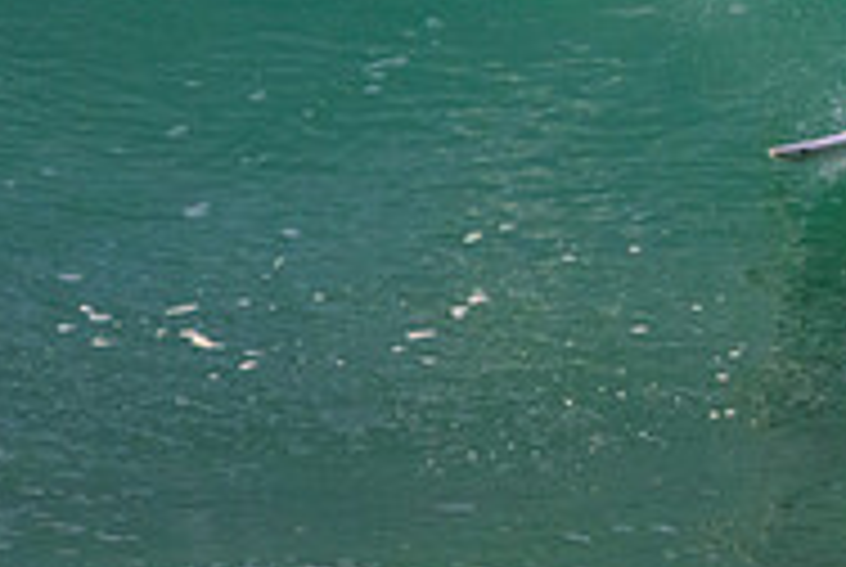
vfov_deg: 0.4
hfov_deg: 0.6
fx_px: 75647
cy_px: -379
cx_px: 636
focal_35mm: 3214
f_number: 11
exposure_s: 1/1600
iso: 2500
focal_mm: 800
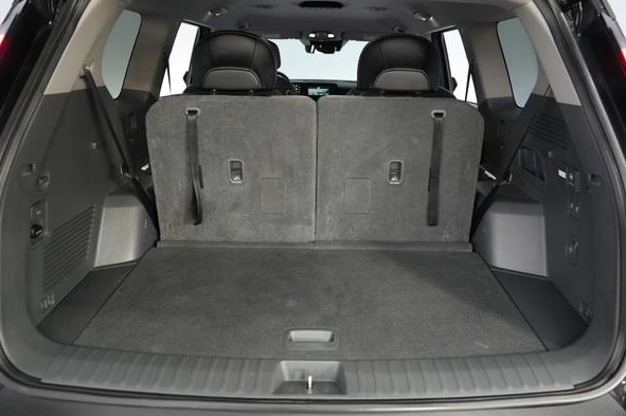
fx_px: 452
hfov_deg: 69.4
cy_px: 198
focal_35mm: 26
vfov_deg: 49.5
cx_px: 326
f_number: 2.8
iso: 5000
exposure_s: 1/160
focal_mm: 24
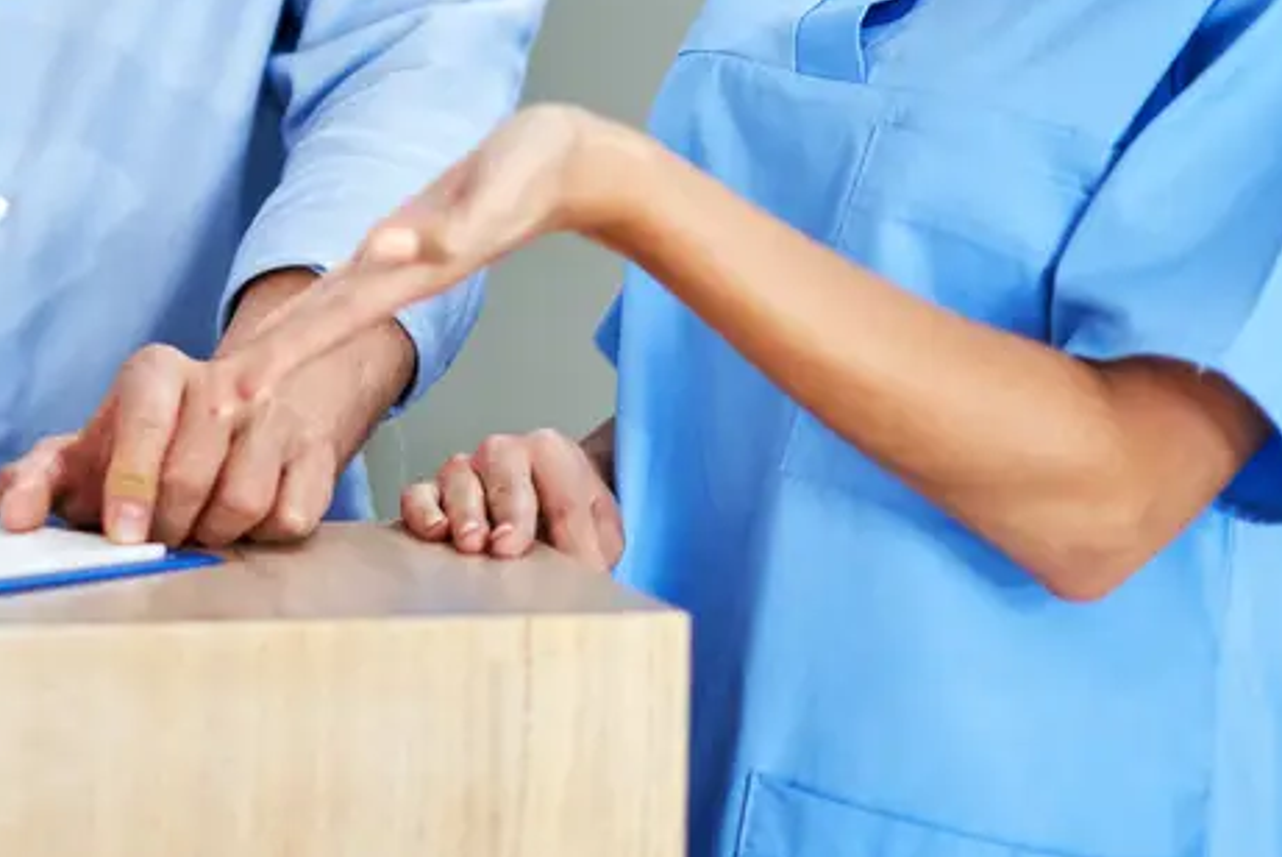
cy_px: -275
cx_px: 11
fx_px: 8409
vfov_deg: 5.8
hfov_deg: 8.7
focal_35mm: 236
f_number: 1.4
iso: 400
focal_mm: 85
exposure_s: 1/1250
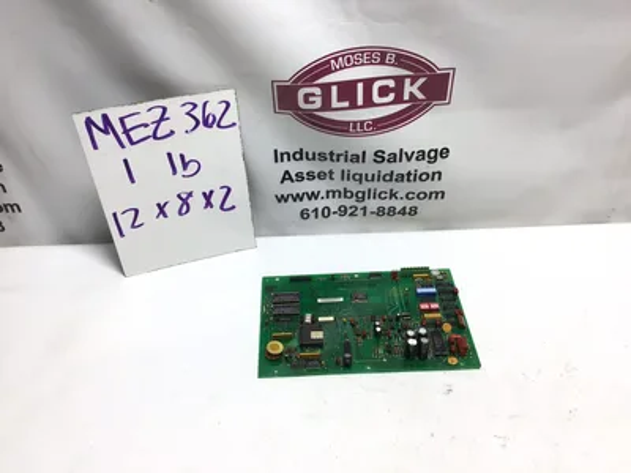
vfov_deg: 45.4
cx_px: 316
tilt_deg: -39.1
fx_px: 565
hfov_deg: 58.4
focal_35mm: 31
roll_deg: +2.0
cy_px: 236
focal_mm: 3.3
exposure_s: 1/123
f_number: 2.4
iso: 25
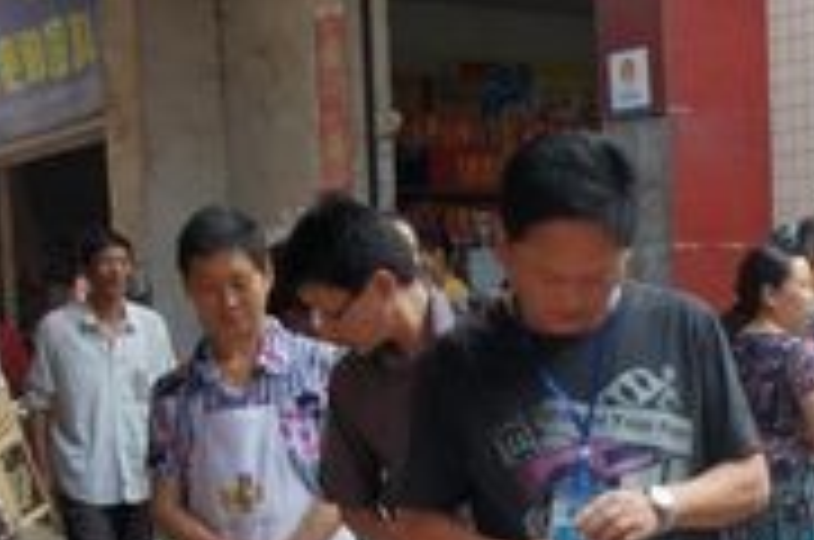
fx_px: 1873
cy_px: 524
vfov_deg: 16.1
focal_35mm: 83
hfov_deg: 22.0
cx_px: 1066
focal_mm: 20
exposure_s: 1/60
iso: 200
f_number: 6.3
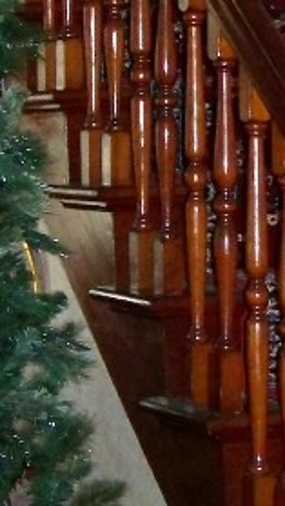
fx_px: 2028
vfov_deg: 14.1
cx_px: 196
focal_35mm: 151
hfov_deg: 8.0
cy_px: 93
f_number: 2.8
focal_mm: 5.85
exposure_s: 1/30
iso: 200
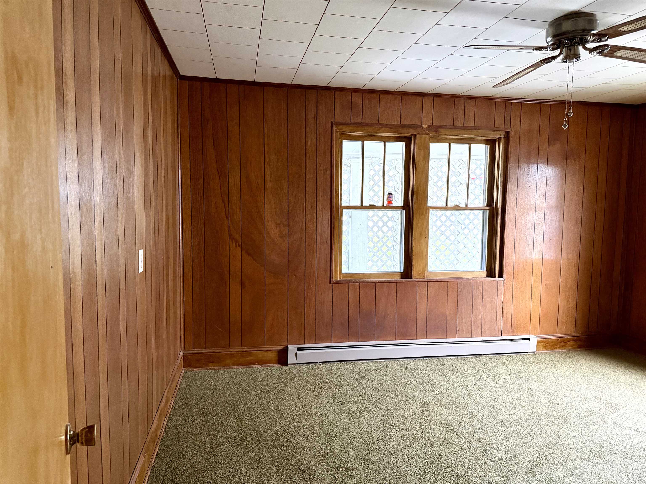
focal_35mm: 24
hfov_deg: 71.6
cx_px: 323
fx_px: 448
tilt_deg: -5.1
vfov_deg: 56.8
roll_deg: -0.8
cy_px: 242
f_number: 1.78
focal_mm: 6.76
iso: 800
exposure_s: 1/40
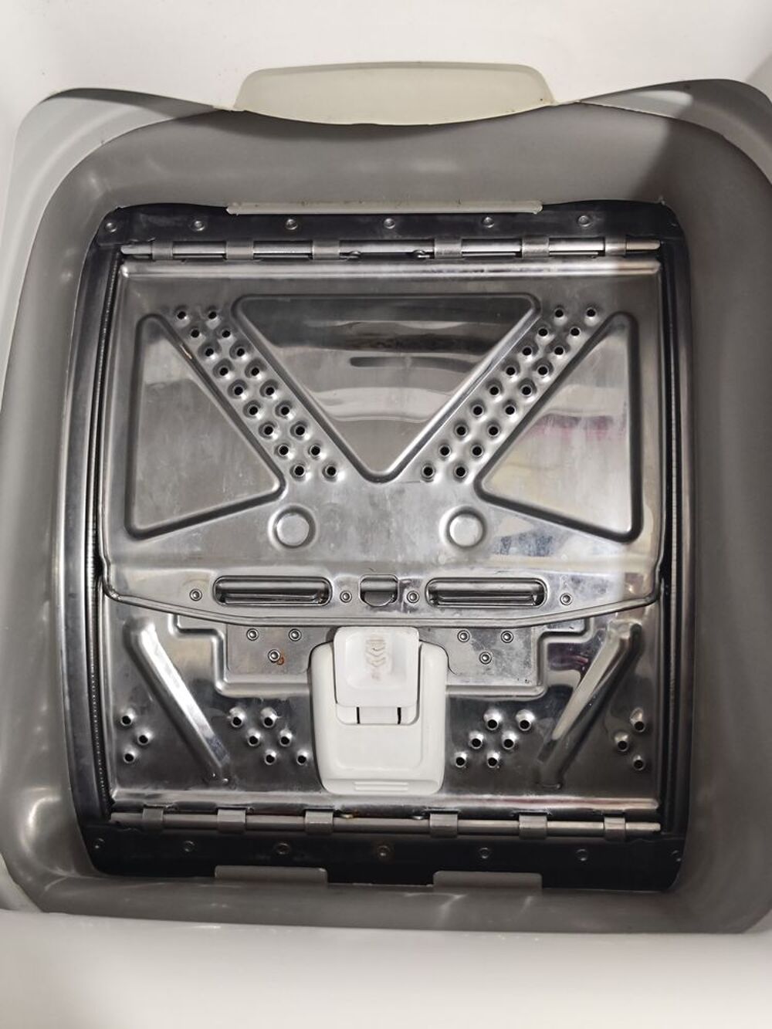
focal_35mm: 23
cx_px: 386
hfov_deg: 58.9
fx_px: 684
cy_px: 514
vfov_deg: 73.9
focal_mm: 7.01
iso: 1940
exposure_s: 1/50
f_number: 1.69
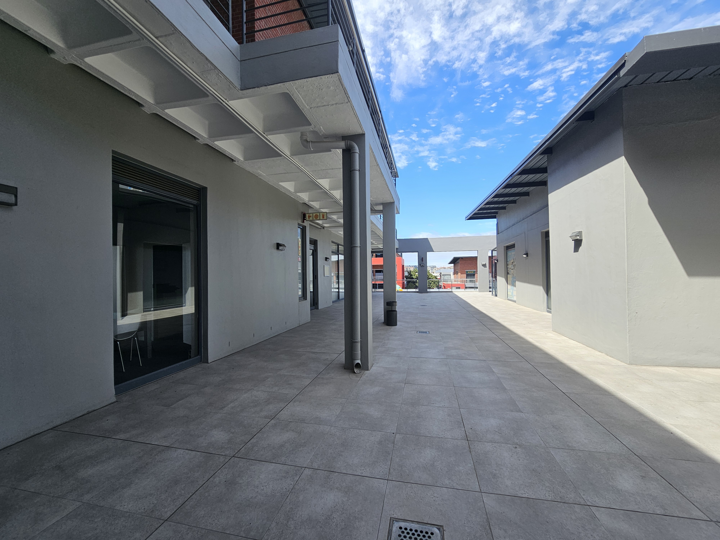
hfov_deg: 106.2
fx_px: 270
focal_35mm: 13
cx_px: 360
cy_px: 270
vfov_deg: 89.9
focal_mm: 2.2
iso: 50
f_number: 2.2
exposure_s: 1/997
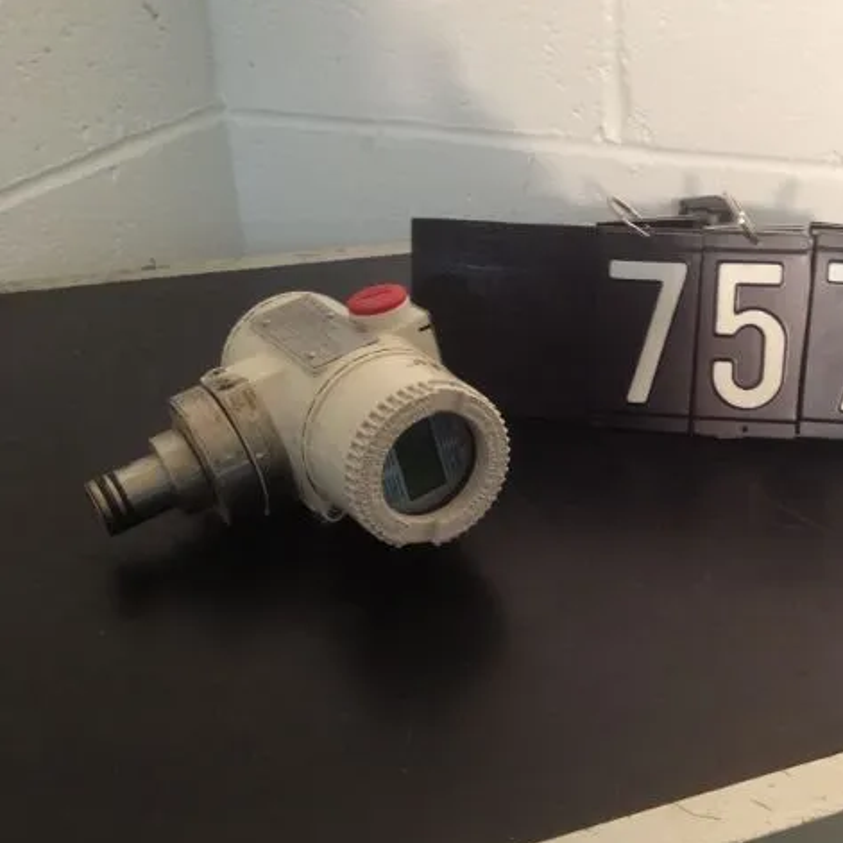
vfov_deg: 40.0
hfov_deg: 39.5
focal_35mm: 42
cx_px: 571
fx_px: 1157
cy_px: 422
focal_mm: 4.28
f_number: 2.4
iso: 100
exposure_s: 1/20
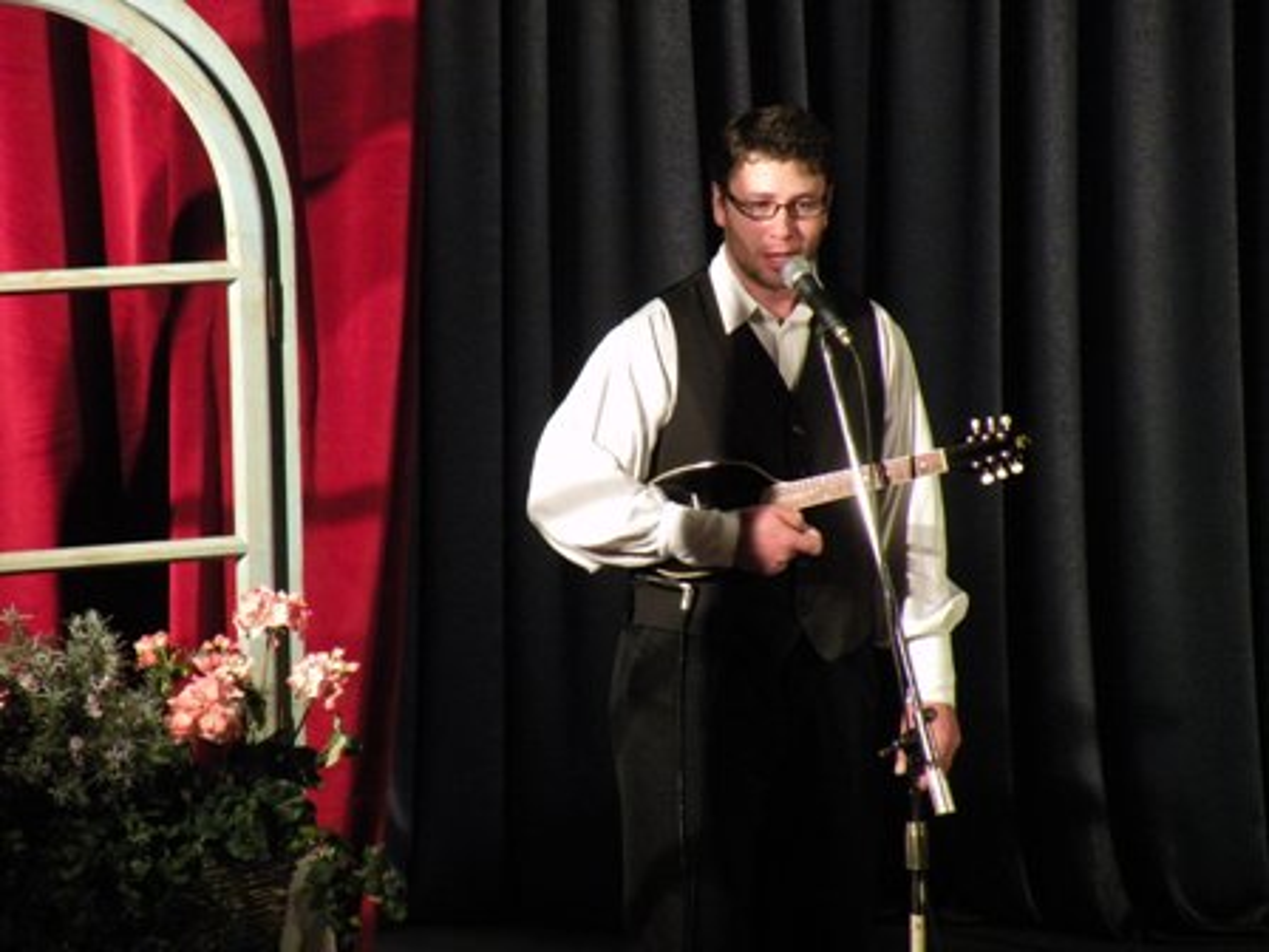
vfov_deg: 5.2
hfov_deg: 6.9
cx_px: 634
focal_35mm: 286
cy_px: 476
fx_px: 10485
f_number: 4.5
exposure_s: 1/36.5
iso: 400
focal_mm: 50.7
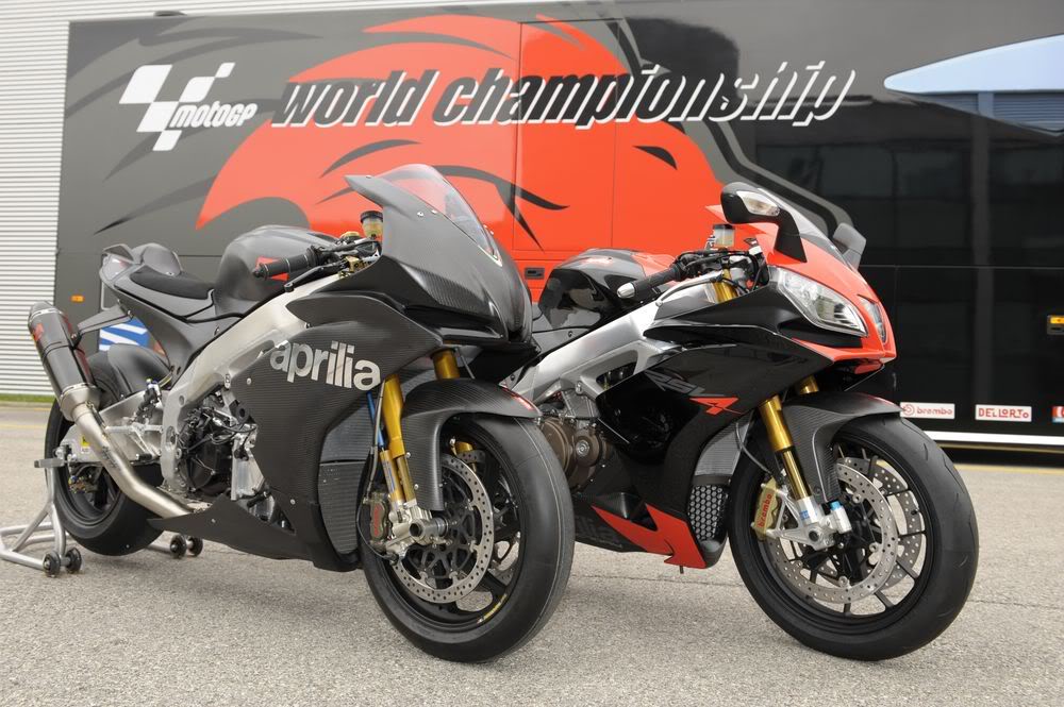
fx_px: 915
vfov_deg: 42.3
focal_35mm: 31
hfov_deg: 60.3
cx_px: 532
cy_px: 354
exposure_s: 1/100
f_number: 6.3
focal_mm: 31
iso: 200
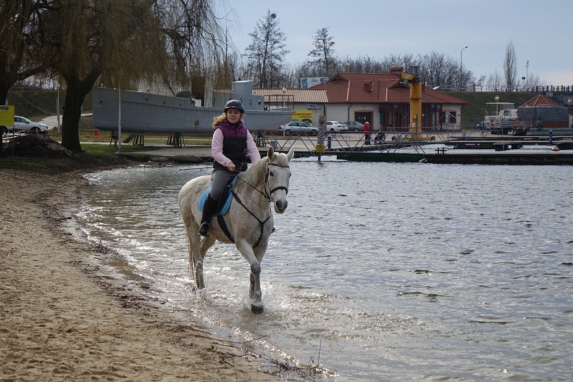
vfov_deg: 15.4
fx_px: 1416
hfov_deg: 22.9
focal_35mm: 89
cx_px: 285
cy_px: 192
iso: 125
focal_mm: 32.29
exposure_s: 1/800
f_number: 4.5
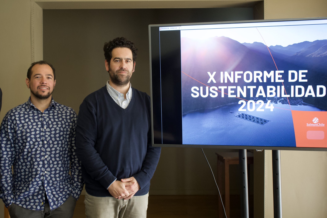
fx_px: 409
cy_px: 98
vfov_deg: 29.9
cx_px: 139
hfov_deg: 43.5
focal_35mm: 45
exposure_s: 1/160
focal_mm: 37
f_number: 4
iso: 2500
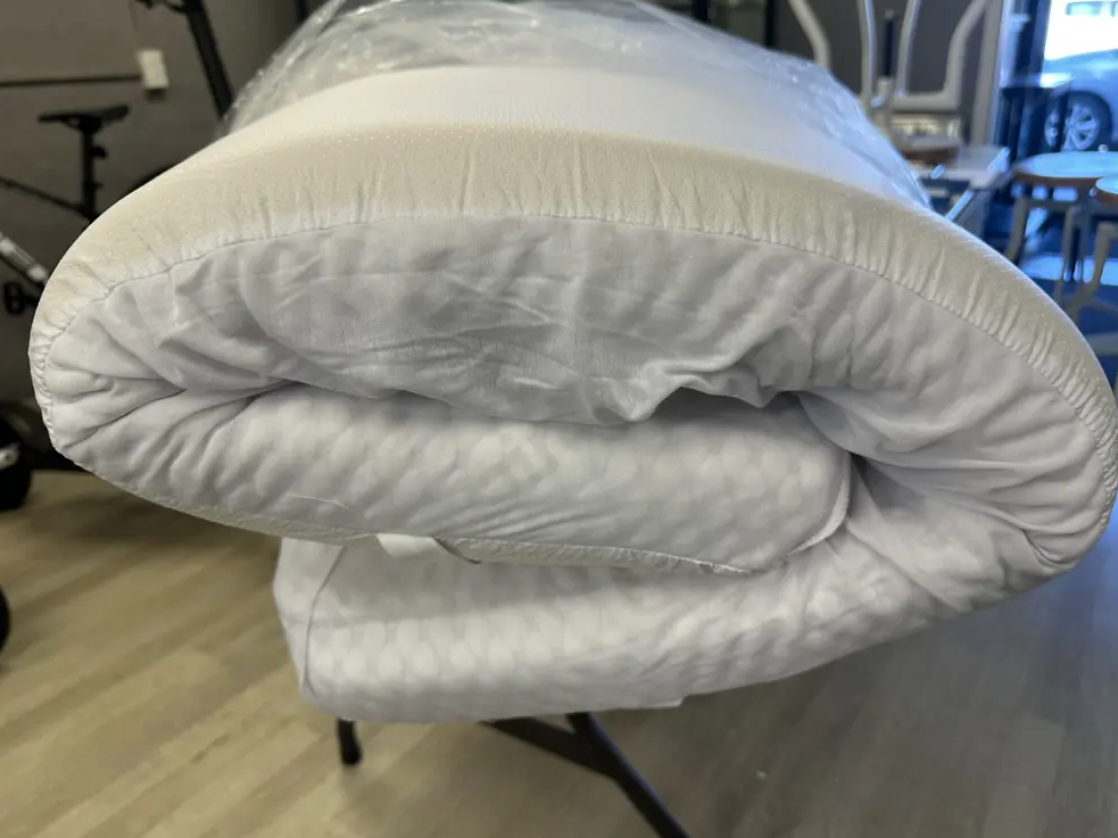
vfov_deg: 54.9
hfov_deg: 69.4
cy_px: 426
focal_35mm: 25
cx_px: 577
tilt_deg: -23.4
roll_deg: +3.0
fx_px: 807
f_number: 1.78
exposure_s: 1/100
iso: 80
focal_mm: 6.86
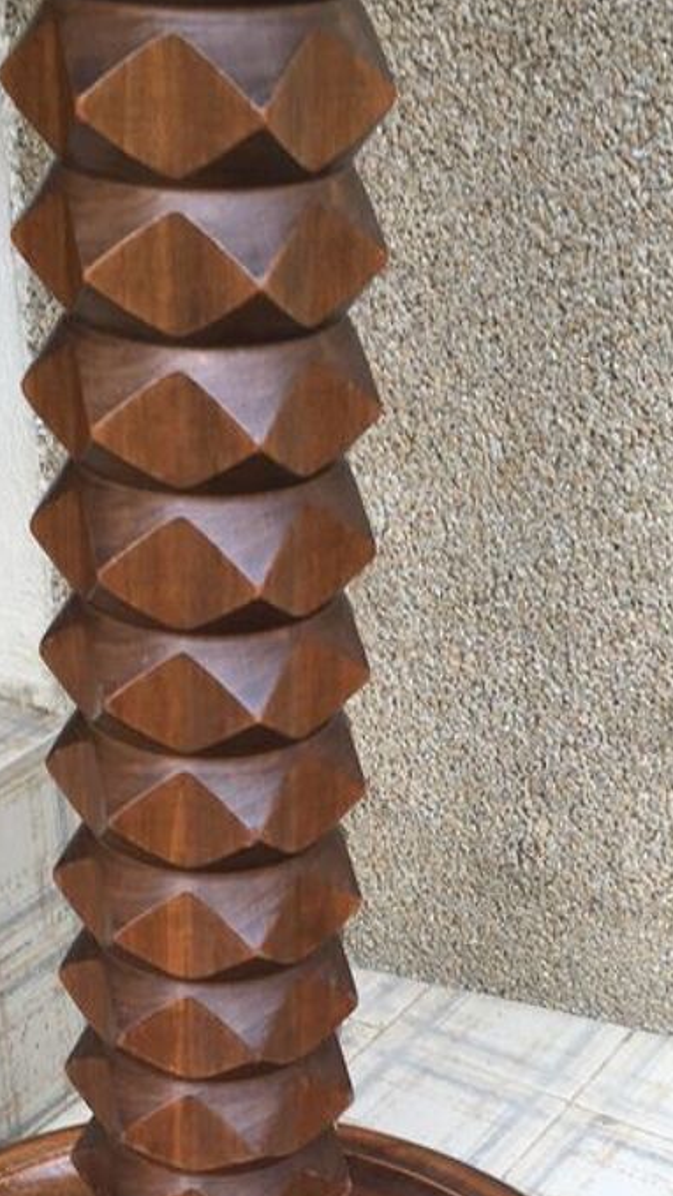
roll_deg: +1.3
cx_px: 300
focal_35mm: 62
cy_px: 1045
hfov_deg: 19.4
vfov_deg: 32.4
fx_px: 1967
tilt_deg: -33.3
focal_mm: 4.15
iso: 25
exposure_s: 1/126
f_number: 2.2
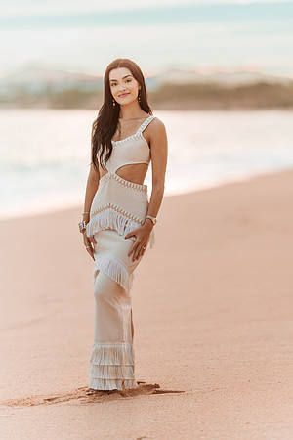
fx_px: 1648
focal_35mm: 135
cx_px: 146
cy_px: 220
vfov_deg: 15.2
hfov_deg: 10.2
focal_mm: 135
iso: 320
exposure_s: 1/8000
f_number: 1.8
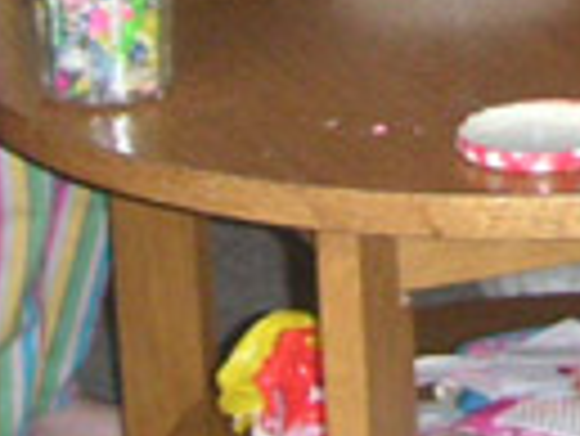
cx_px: 760
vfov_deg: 7.5
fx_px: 3119
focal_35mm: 186
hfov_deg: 10.4
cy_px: -584
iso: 160
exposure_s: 1/45
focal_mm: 5.7
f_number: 2.8
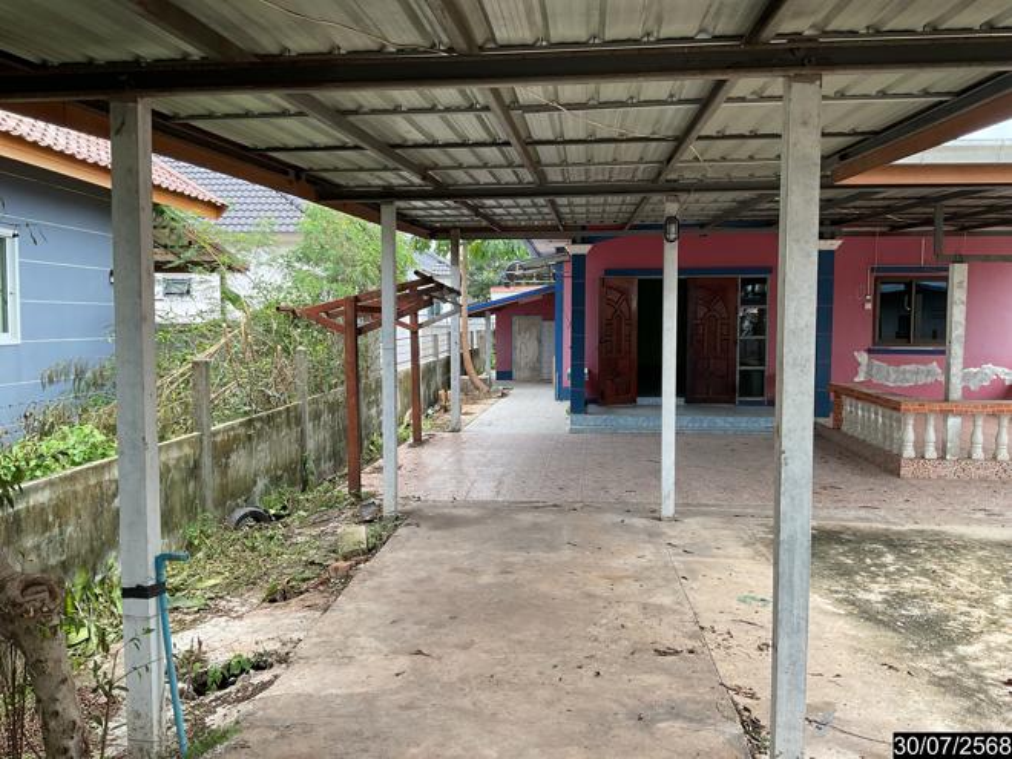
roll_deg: -1.0
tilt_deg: -3.3
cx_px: 506
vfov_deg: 48.2
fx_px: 848
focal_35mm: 29
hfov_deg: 61.7
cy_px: 380
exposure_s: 1/422
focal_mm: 3
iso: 16
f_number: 1.8
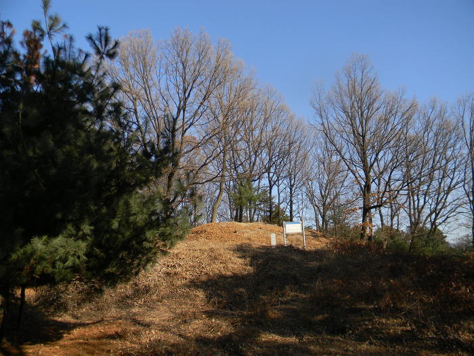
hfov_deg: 63.4
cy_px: 178
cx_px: 237
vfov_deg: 49.7
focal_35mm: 28
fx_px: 383
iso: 80
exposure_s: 1/703
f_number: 3.5
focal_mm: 5
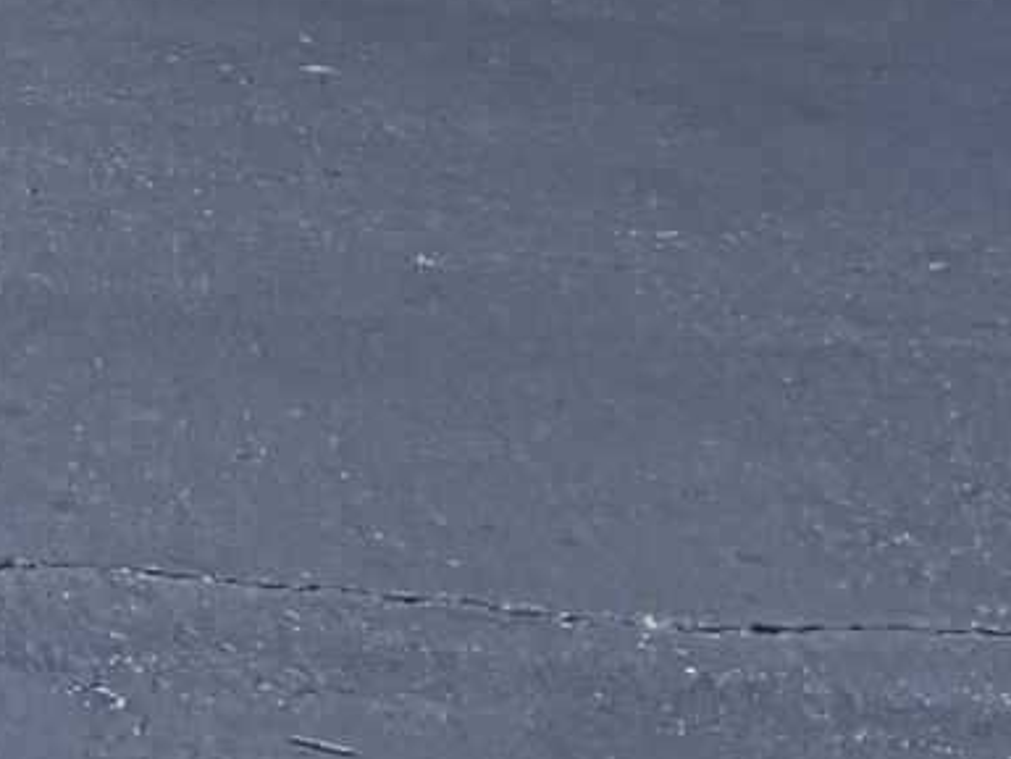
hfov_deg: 8.2
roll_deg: -1.2
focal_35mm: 187
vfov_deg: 7.2
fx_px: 5463
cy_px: -1332
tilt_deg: -4.7
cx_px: -2421
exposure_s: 1/3413
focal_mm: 6.76
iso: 80
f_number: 1.78
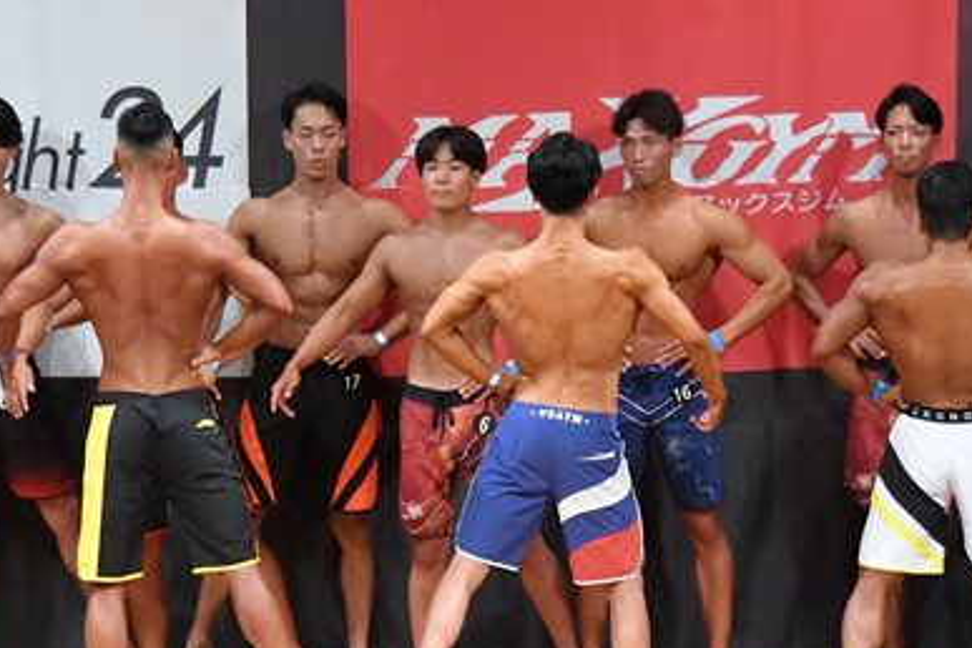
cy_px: 404
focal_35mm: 300
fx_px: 8099
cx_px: 431
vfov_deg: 4.6
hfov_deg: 6.9
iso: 10000
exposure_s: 1/400
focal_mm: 100
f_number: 5.6
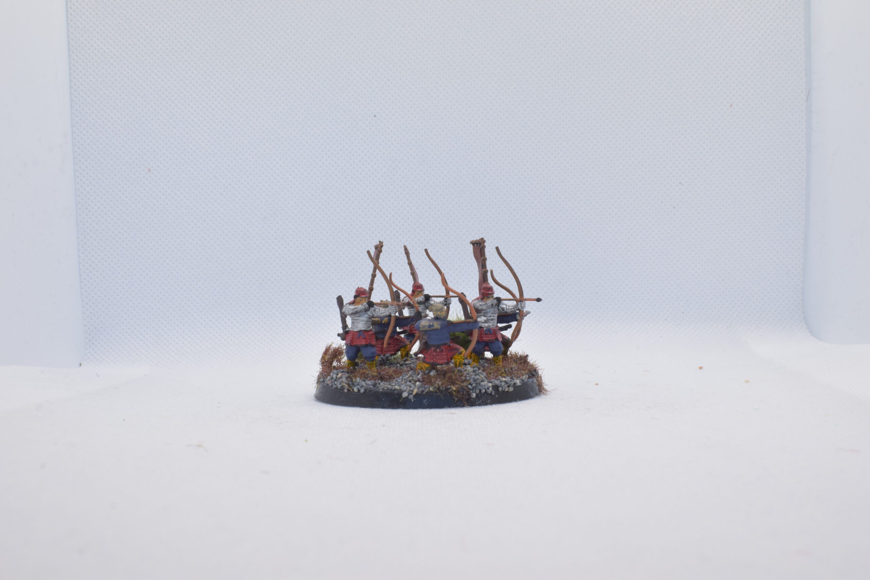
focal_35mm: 42
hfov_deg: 46.4
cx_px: 435
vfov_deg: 31.9
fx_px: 1015
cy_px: 290
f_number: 16
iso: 800
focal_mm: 28
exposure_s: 1/60
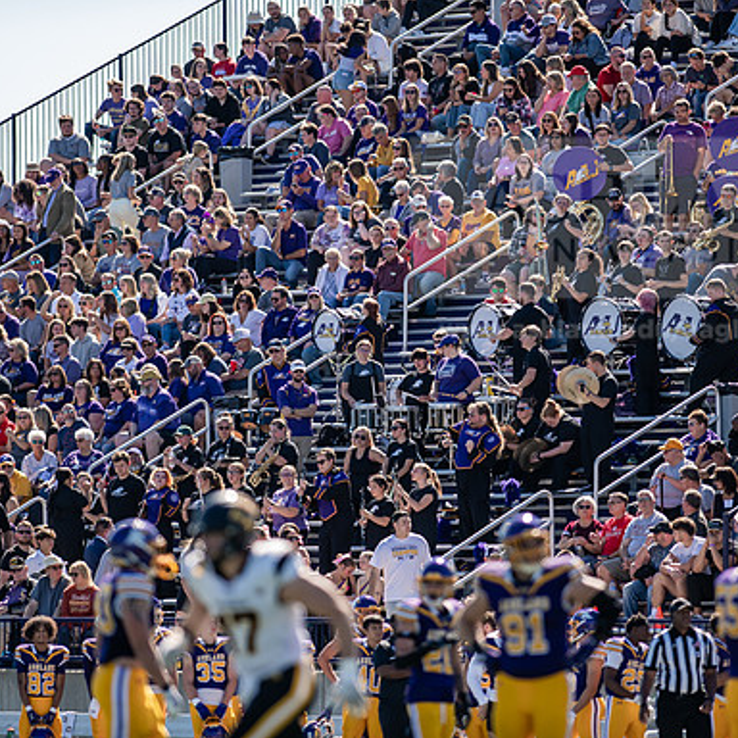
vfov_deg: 4.6
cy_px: 370
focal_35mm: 385
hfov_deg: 4.6
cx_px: 352
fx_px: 9286
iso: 200
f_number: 3.5
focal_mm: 300
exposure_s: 1/1250
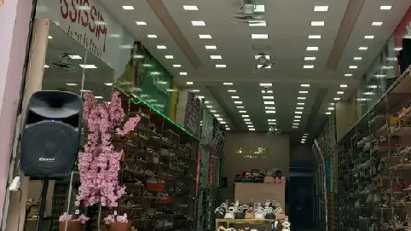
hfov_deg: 43.5
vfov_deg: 24.7
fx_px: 512
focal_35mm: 47
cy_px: 27
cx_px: 244
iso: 50
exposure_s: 1/345
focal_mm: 4.3
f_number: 2.4
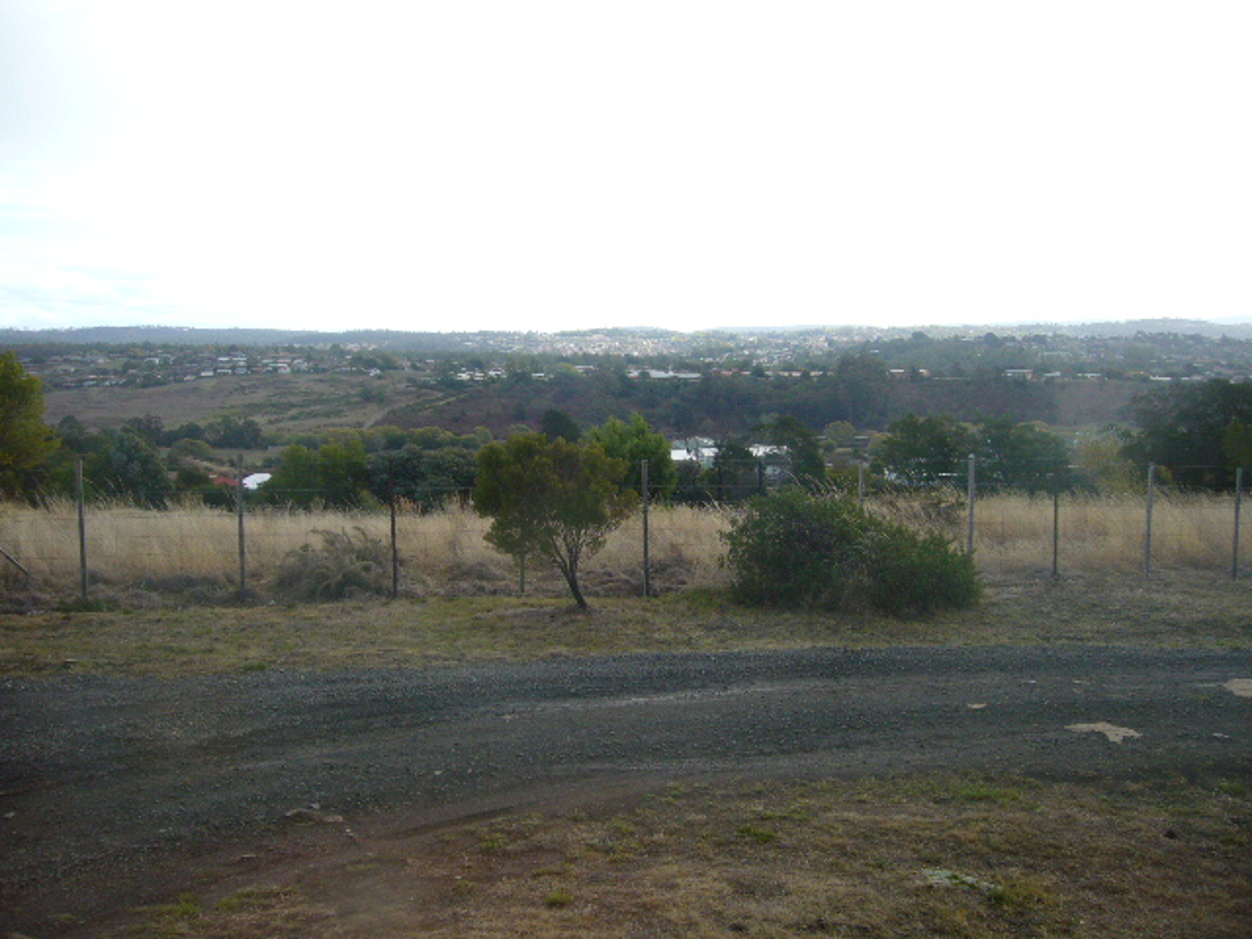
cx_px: 626
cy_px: 470
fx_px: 1266
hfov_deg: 52.6
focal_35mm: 35
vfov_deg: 40.7
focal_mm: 5.8
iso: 100
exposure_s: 1/400
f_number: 2.8
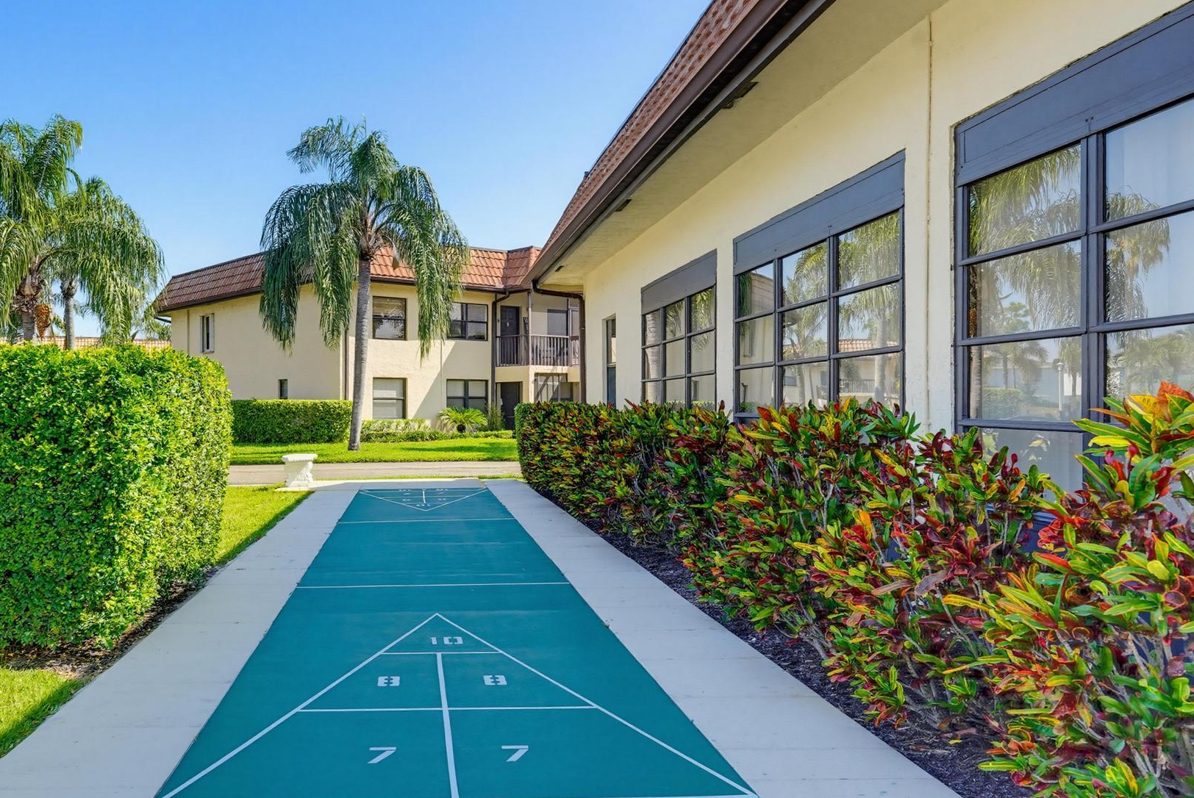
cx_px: 449
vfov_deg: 45.0
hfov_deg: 62.7
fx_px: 963
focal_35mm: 29
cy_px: 400
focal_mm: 23
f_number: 8
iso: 800
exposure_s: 1/500
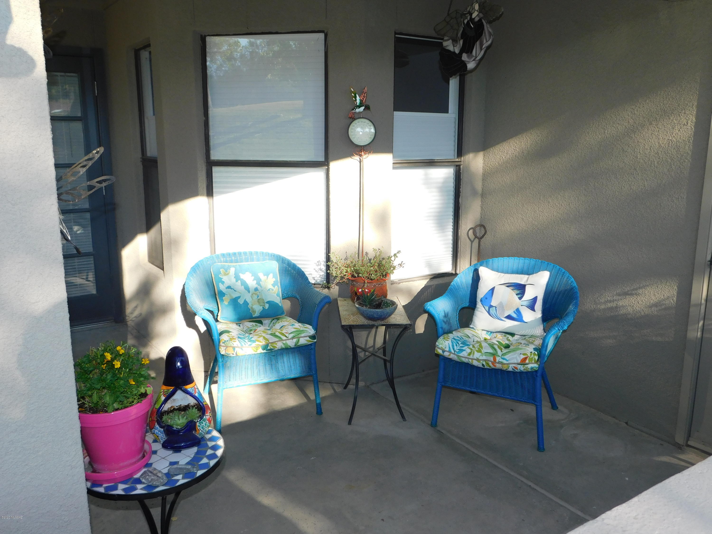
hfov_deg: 60.0
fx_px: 617
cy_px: 267
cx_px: 356
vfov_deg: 46.8
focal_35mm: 30
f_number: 3.2
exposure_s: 1/250
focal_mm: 5.3
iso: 125
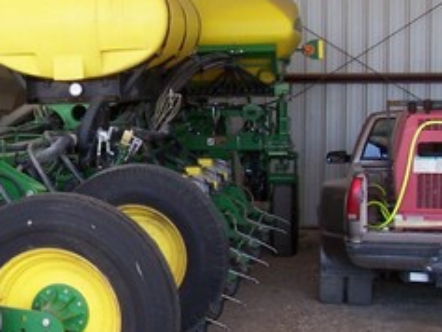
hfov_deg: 23.6
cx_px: -32
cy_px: 187
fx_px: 996
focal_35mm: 78
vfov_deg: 18.9
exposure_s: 1/125
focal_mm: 5.6
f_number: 2.7
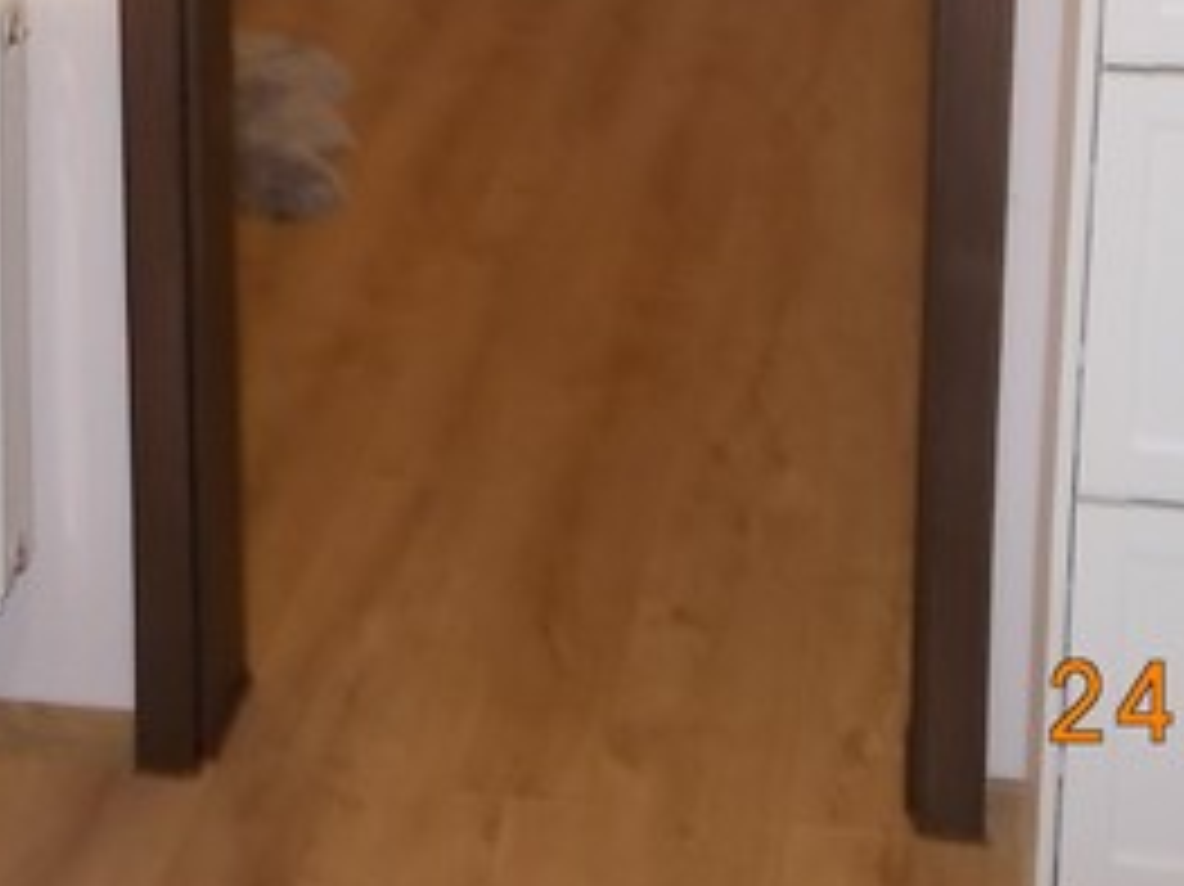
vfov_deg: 17.3
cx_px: 513
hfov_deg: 24.7
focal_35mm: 79
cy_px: -328
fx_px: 2701
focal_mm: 4.6
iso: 200
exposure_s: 1/25
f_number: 3.2
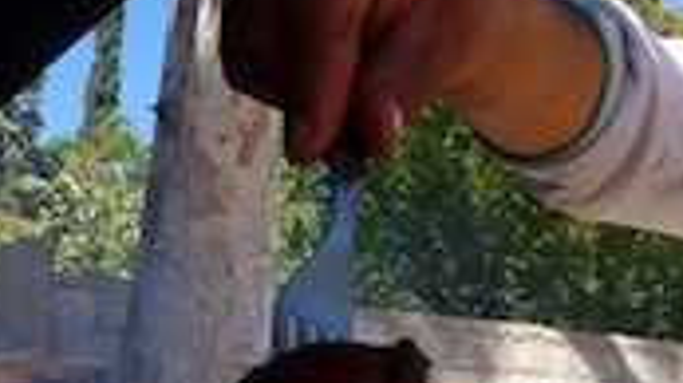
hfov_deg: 29.9
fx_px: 1140
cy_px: 276
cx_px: 758
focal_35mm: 63
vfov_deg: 19.0
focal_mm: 4.1
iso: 80
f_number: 4
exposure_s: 1/400
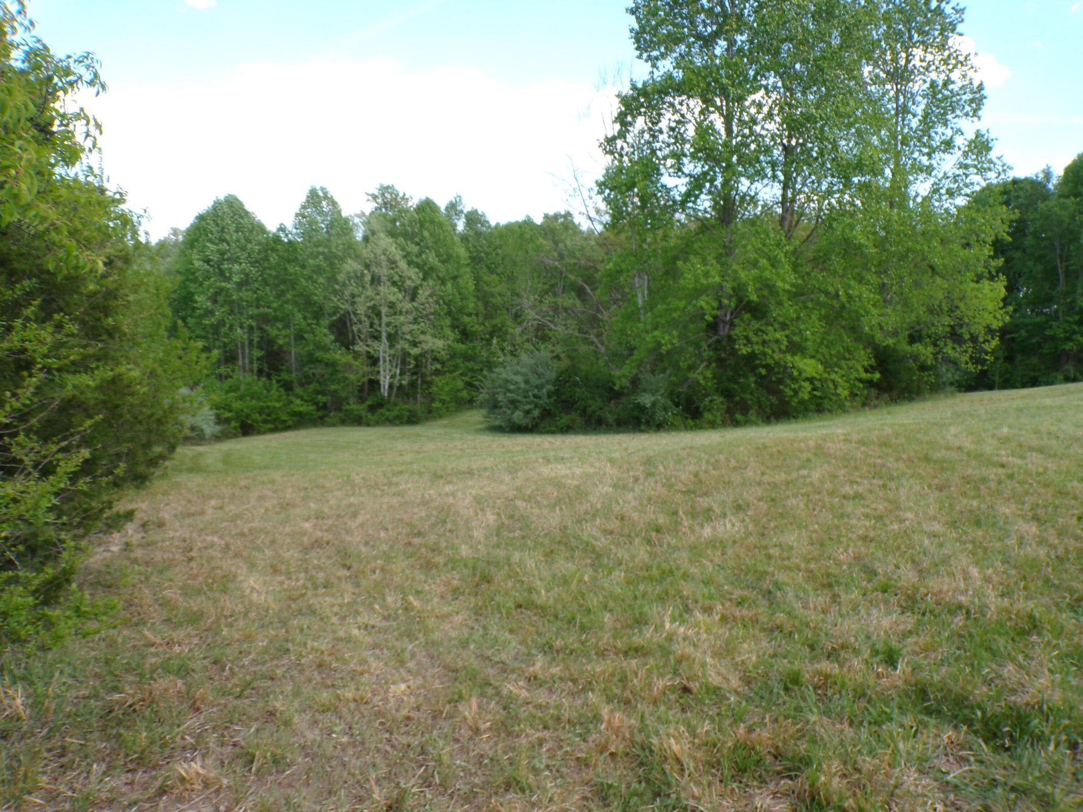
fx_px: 751
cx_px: 542
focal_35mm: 24
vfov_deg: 56.8
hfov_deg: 71.6
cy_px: 406
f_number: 4.4
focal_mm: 4.3
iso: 100
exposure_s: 1/180
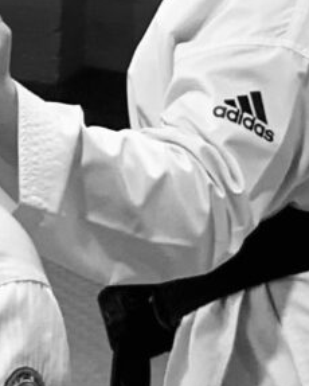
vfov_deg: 19.0
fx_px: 1153
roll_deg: -0.1
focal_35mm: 101
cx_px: 173
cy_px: 188
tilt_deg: -14.9
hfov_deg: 15.3
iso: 64
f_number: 1.8
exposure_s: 1/100
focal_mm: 3
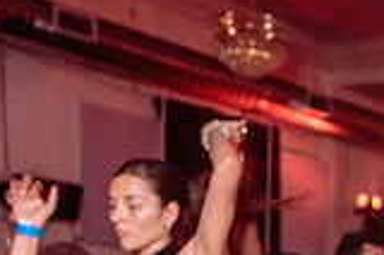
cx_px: 507
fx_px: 1022
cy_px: 390
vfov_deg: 13.3
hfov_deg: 19.5
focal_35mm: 96
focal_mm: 24
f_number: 2.8
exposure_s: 1/30
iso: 800
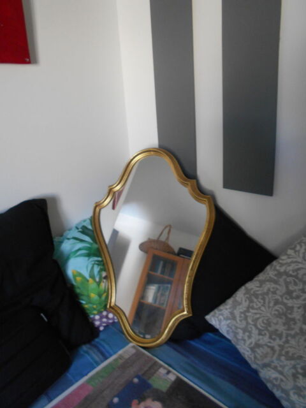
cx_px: 153
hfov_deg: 53.1
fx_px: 306
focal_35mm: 26
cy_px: 204
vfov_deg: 67.3
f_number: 3.2
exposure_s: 1/30
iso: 250
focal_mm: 4.6
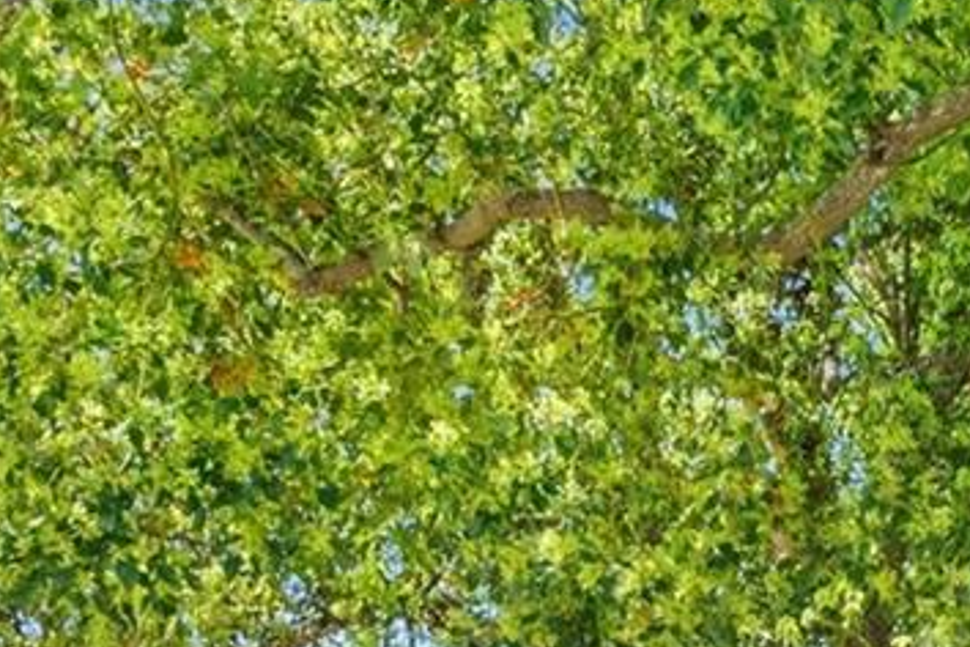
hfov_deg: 17.7
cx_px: 1614
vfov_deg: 12.7
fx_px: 2651
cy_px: 1157
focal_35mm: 98
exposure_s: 1/80
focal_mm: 14.5
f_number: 7.1
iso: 400
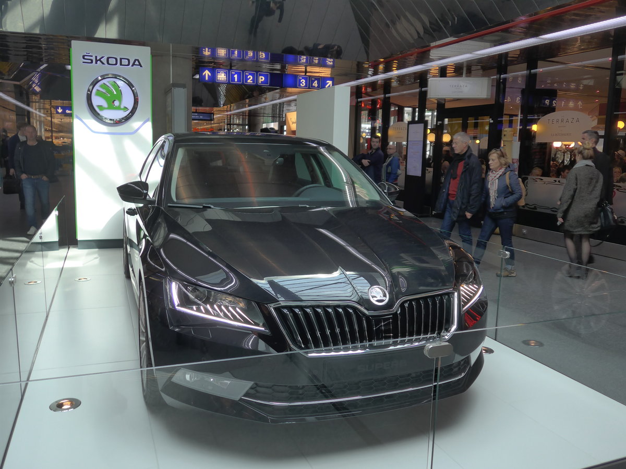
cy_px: 234
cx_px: 313
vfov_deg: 48.2
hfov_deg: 61.7
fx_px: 524
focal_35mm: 29
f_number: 2
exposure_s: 1/160
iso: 160
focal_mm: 6
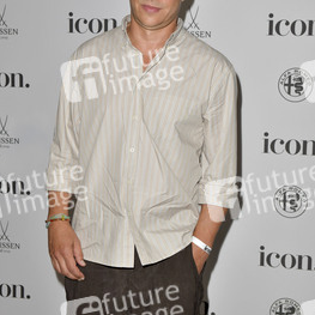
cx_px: 157
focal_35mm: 62
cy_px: 134
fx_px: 638
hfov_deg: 27.7
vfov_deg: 27.7
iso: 640
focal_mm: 48
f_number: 6.3
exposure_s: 1/250
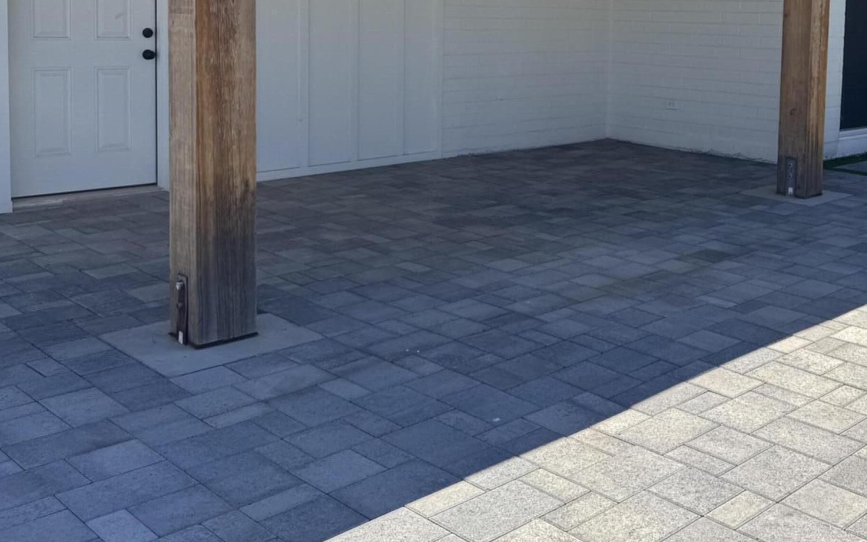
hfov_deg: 45.8
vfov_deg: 29.6
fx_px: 992
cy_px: 88
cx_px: 632
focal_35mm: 42
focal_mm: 6.76
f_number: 1.78
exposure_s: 1/3413
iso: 80
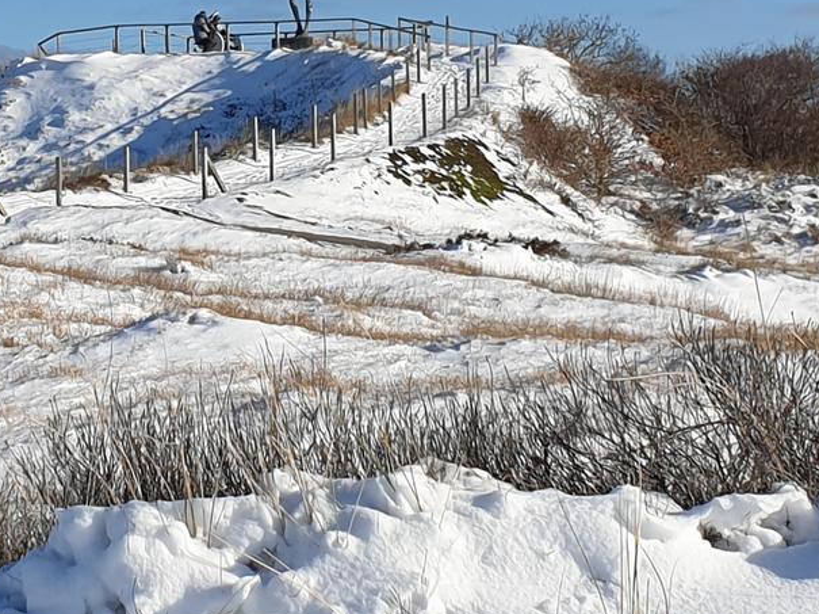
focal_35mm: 43
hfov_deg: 41.9
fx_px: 1017
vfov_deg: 33.0
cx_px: 162
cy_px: 164
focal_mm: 4.3
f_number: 2.4
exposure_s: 1/2331
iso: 50
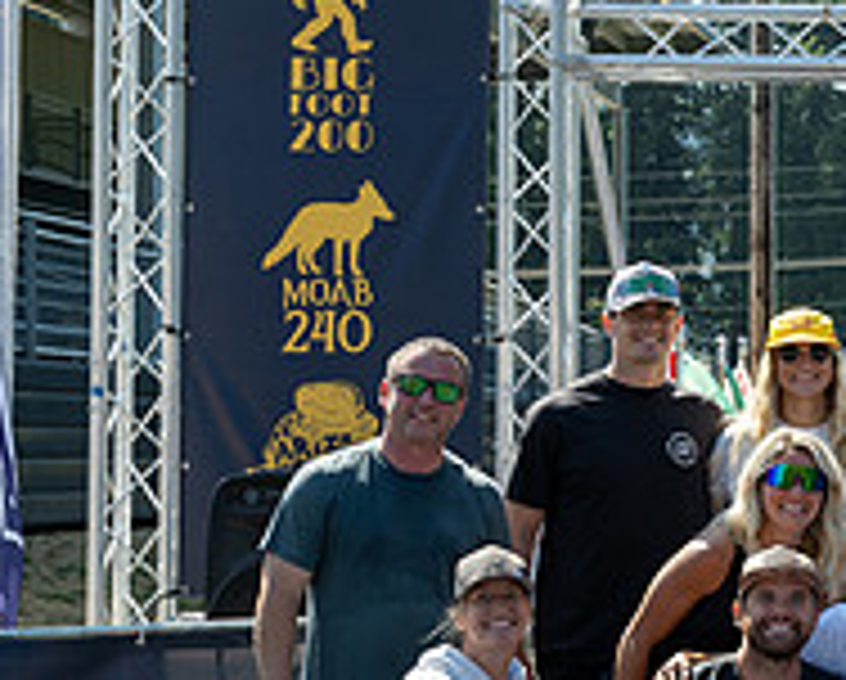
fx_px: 2934
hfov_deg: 15.0
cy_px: 379
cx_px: 1325
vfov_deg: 13.2
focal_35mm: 117
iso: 160
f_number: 6.3
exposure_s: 1/250
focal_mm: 36
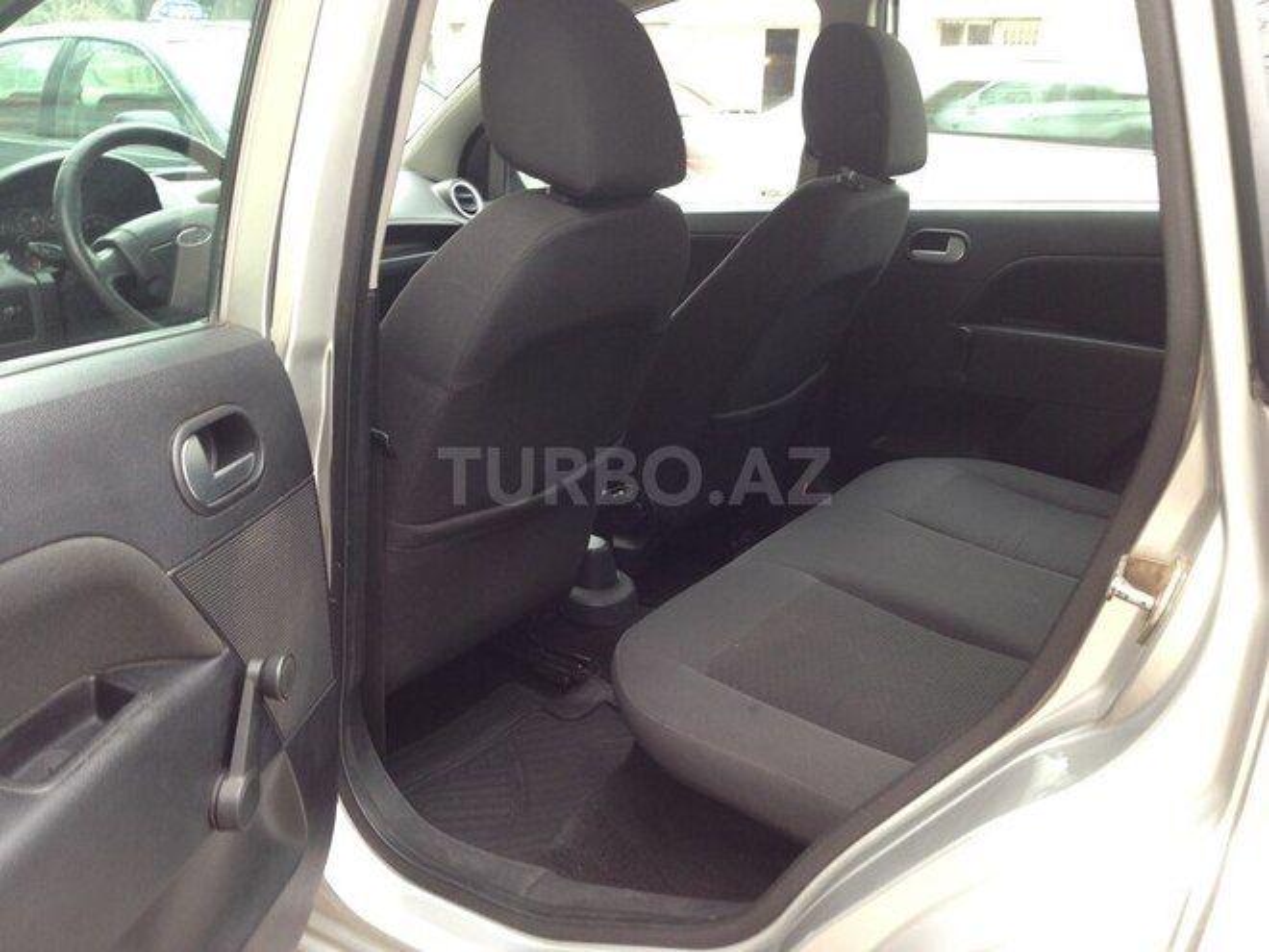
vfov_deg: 42.9
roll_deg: -0.9
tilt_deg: -17.7
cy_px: 476
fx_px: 1210
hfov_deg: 55.4
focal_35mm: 33
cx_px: 634
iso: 50
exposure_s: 1/20
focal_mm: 4.12
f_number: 2.4
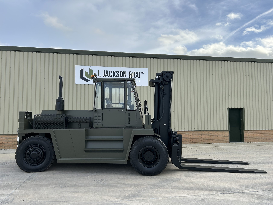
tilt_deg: +3.9
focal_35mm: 26
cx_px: 136
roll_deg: +0.2
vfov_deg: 53.1
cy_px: 102
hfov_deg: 67.3
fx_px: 205
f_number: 1.5
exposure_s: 1/2457
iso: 50
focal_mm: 5.7
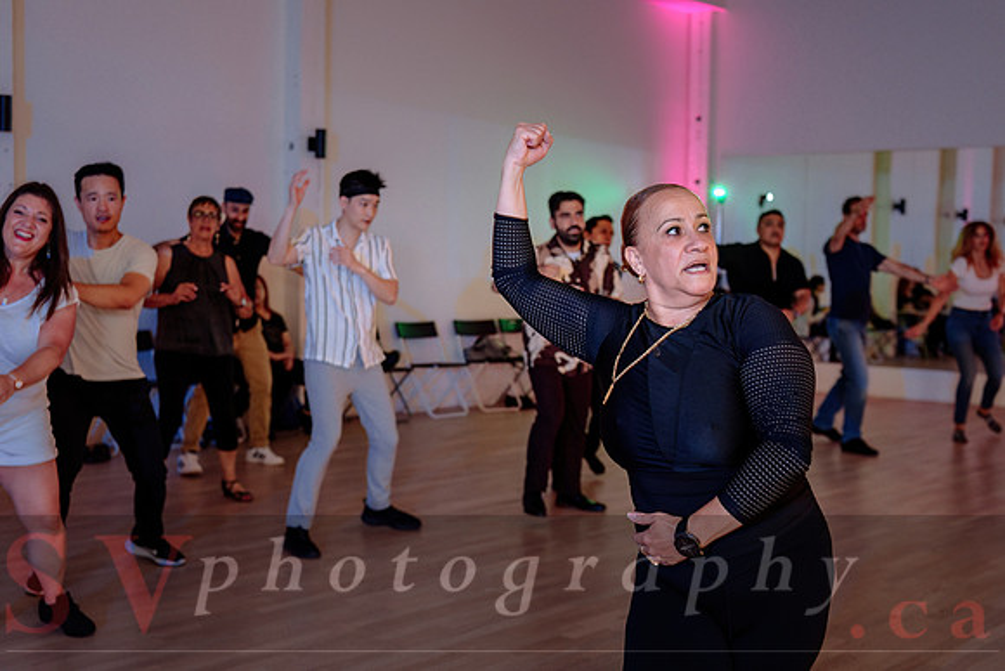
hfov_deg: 41.7
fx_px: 1320
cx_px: 528
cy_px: 318
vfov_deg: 28.5
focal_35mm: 47
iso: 1600
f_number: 3.5
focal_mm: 45
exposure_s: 1/100
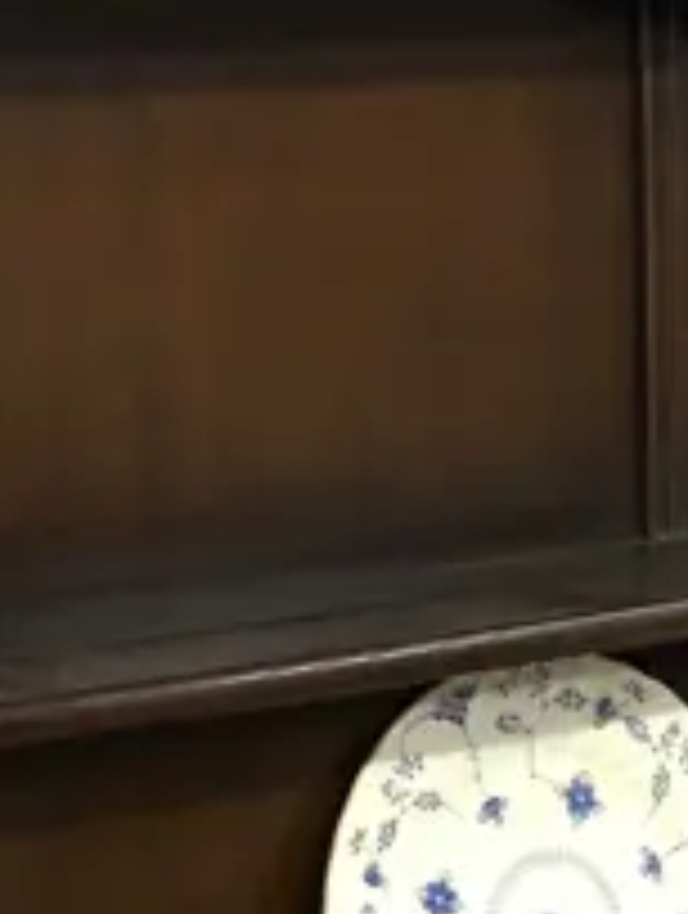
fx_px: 3857
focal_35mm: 146
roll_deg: -1.4
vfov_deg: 12.7
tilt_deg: -20.1
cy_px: 1436
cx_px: 679
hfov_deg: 10.1
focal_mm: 4.15
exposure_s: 1/17
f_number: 2.2
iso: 80
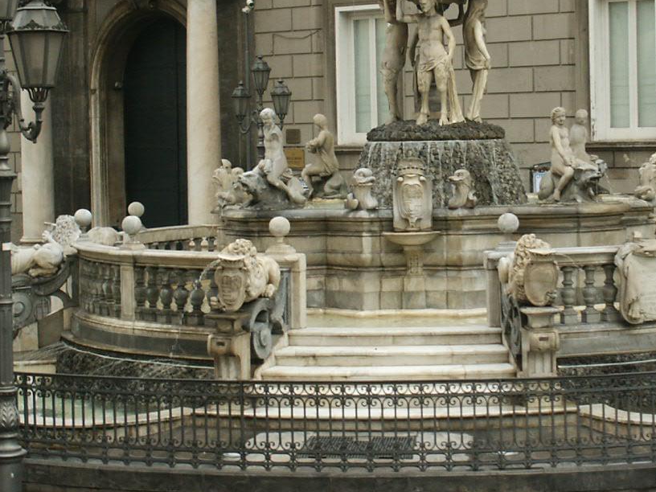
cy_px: 132
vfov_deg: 15.0
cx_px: 372
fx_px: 1857
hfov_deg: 20.0
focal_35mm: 98
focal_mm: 10.45
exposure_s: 1/90
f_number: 8
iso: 64
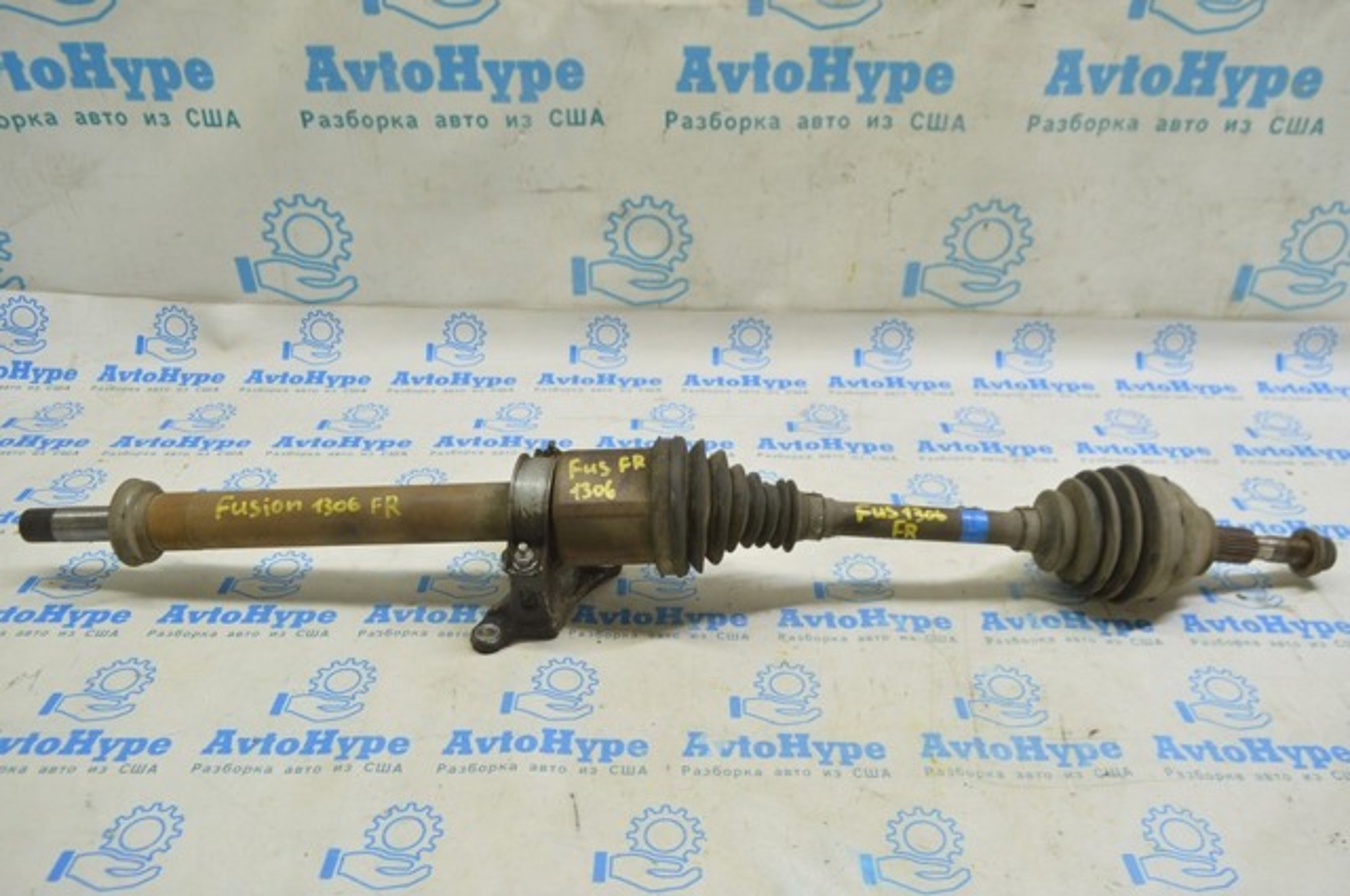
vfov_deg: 47.8
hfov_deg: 67.4
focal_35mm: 27
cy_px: 448
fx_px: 1011
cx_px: 675
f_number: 5.6
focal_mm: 18
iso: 400
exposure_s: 1/20
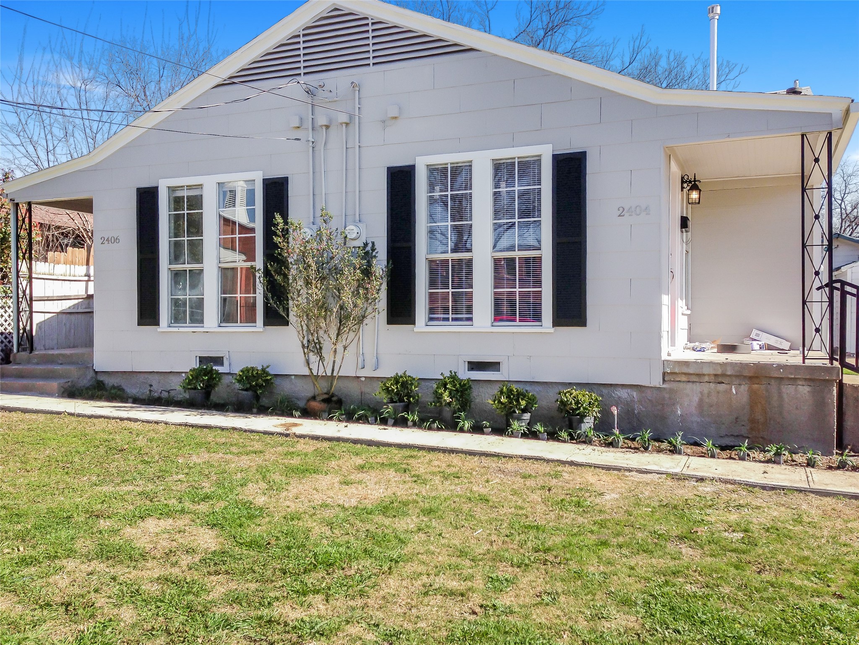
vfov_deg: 42.9
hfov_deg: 55.4
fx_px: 819
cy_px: 322
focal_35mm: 33
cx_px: 430
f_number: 2.4
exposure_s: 1/874
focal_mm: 4.13
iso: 50
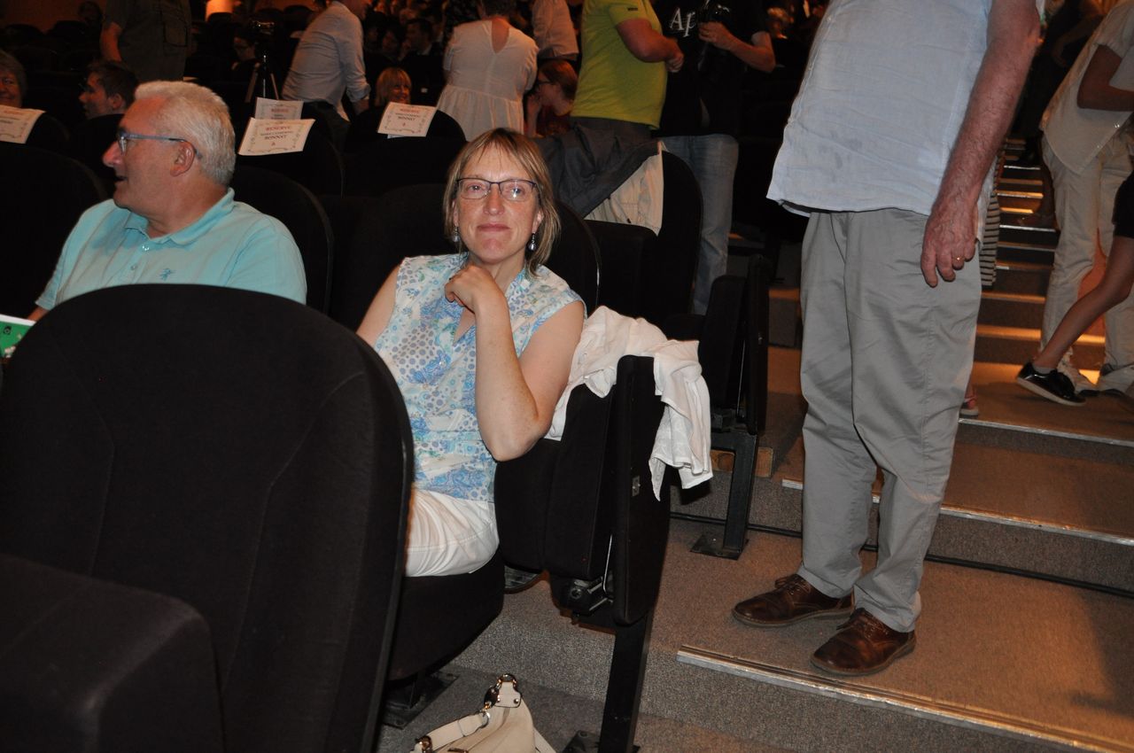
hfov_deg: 57.3
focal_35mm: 33
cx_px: 567
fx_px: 1038
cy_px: 376
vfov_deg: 39.9
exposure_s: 1/60
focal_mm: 22
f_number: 3.8
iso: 800
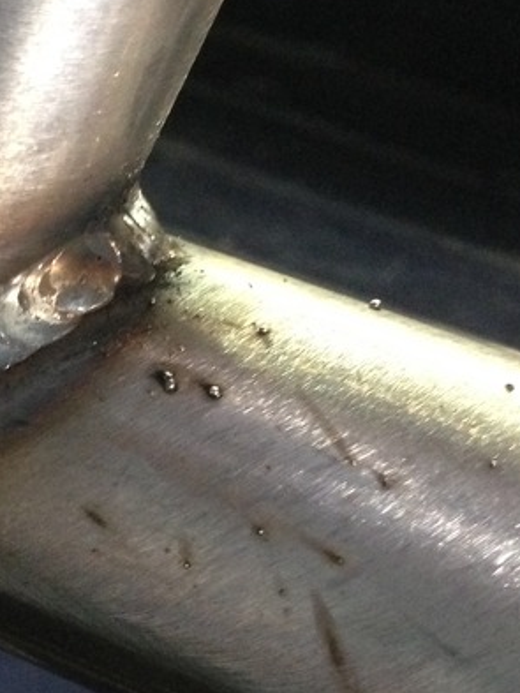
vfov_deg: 22.6
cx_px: -18
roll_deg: -3.9
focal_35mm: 86
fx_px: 1722
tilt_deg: -35.5
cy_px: 471
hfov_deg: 16.8
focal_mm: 4.12
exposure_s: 1/15
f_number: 2.4
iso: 400
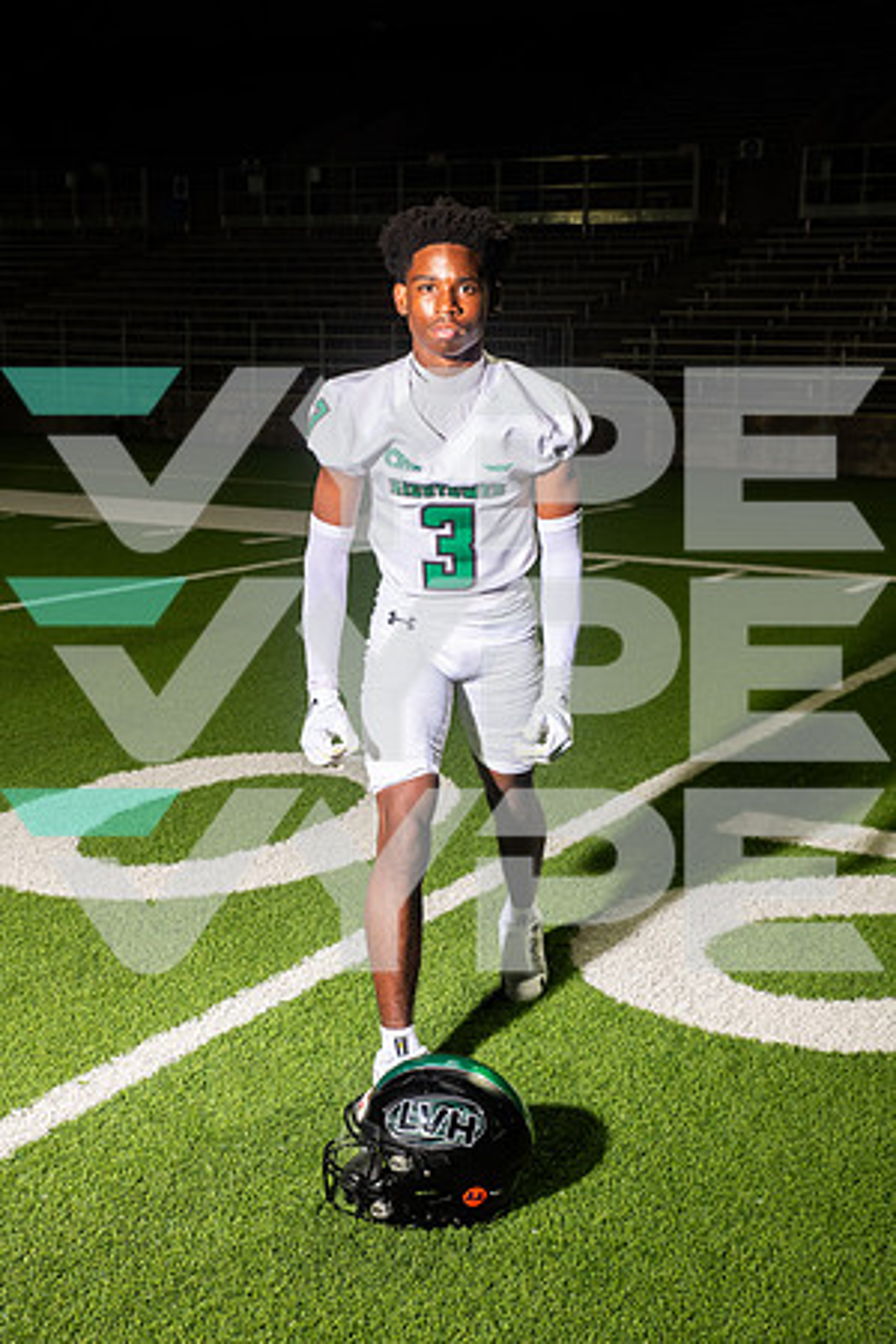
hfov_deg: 28.1
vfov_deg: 41.1
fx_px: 1792
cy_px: 672
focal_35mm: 48
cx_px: 448
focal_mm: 48
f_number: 7.1
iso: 1000
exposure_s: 1/400
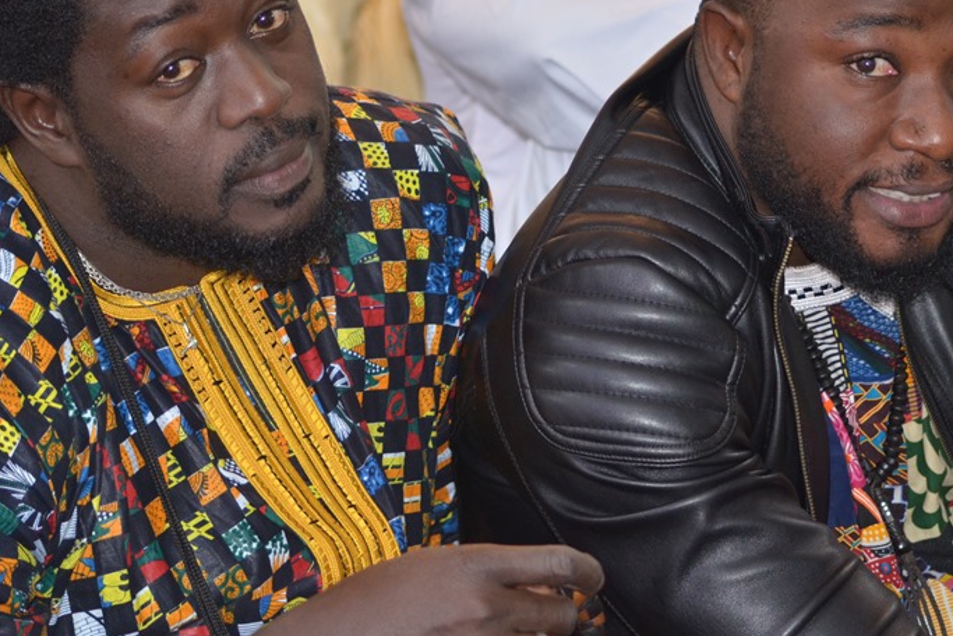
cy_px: 258
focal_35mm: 157
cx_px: 502
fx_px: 4158
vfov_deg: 8.7
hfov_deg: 13.1
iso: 800
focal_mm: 70
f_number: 4
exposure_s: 1/60
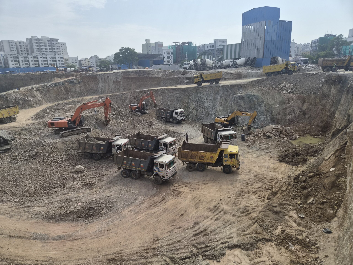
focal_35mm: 23
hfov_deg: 73.9
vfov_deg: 58.9
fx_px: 235
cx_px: 176
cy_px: 132
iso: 80
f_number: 1.8
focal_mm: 5.4
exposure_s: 1/6720
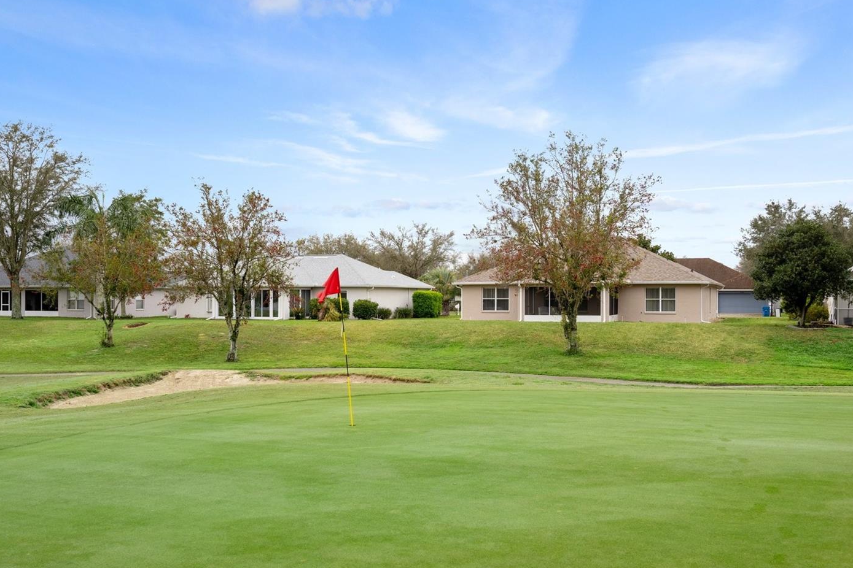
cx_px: 430
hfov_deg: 50.7
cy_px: 301
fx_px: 900
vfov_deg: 35.0
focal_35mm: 38
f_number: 8
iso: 320
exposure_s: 1/400
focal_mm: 33
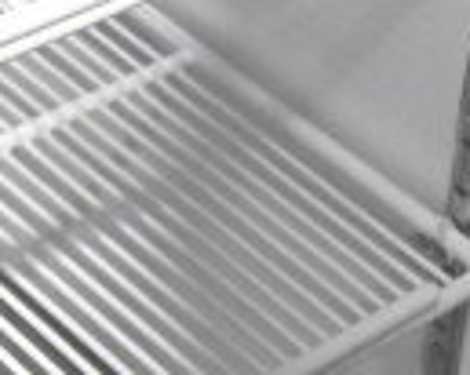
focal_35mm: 180
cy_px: -930
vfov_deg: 7.2
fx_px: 2502
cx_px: 84
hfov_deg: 10.7
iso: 6400
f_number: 7.1
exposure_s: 1/200
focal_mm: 18
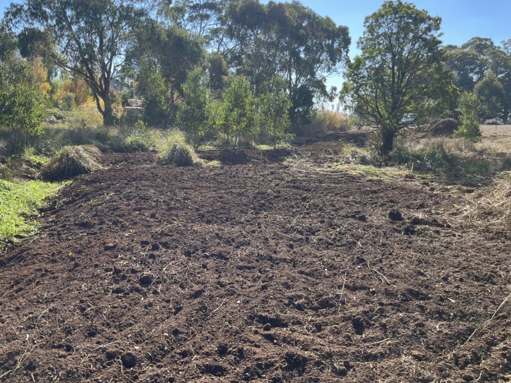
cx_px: 200
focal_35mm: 32
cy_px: 189
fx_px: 472
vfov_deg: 44.2
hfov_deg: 56.3
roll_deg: -1.8
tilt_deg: -9.0
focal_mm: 5.1
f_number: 1.6
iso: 50
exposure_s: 1/1186
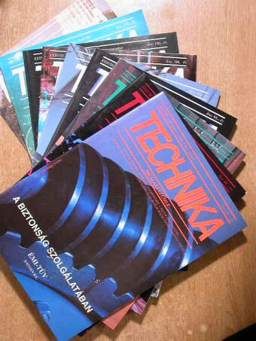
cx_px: 128
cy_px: 170
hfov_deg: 28.6
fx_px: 503
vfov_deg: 37.5
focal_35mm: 51
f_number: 2.9
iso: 100
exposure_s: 1/54.9
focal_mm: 10.6
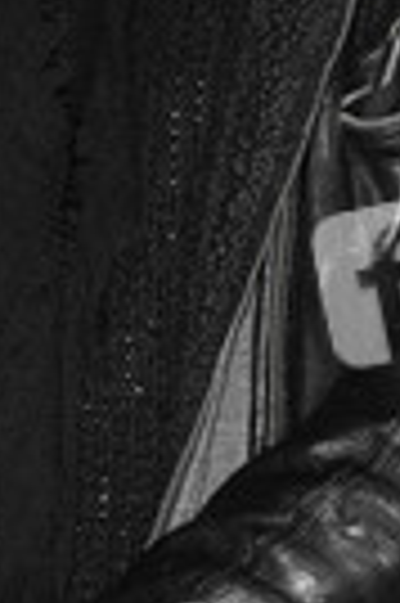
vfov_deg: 6.9
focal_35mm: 296
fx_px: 4946
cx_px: 135
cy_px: 36
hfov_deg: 4.6
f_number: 6.3
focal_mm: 66
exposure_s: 1/60
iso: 3200
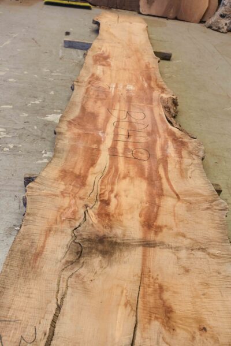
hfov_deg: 41.2
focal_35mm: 32
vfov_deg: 58.7
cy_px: 173
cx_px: 116
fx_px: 308
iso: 400
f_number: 6.3
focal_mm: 32
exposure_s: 1/160
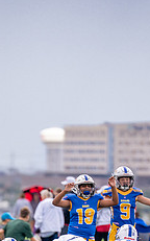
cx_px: 6
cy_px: 250
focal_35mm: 711
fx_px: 4659
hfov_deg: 1.8
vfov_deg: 3.0
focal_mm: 200
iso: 400
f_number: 2.8
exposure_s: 1/1600
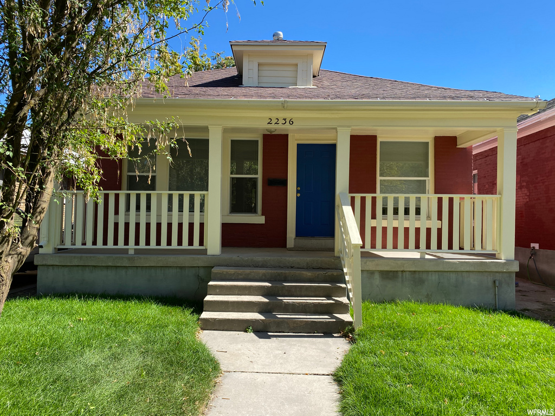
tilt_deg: +3.2
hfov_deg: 67.3
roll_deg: -1.4
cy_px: 208
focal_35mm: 26
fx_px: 417
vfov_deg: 53.1
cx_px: 278
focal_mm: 4.25
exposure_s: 1/1103
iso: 32
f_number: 1.8
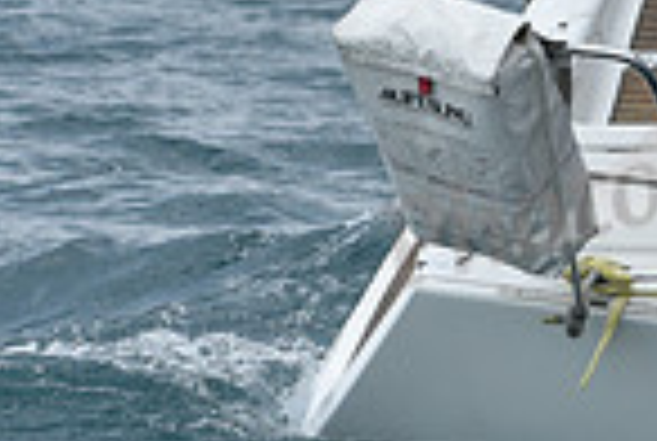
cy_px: -124
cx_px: 1251
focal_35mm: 416
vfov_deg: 3.3
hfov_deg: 4.9
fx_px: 7607
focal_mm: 105
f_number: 7.1
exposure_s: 1/1250
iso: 250
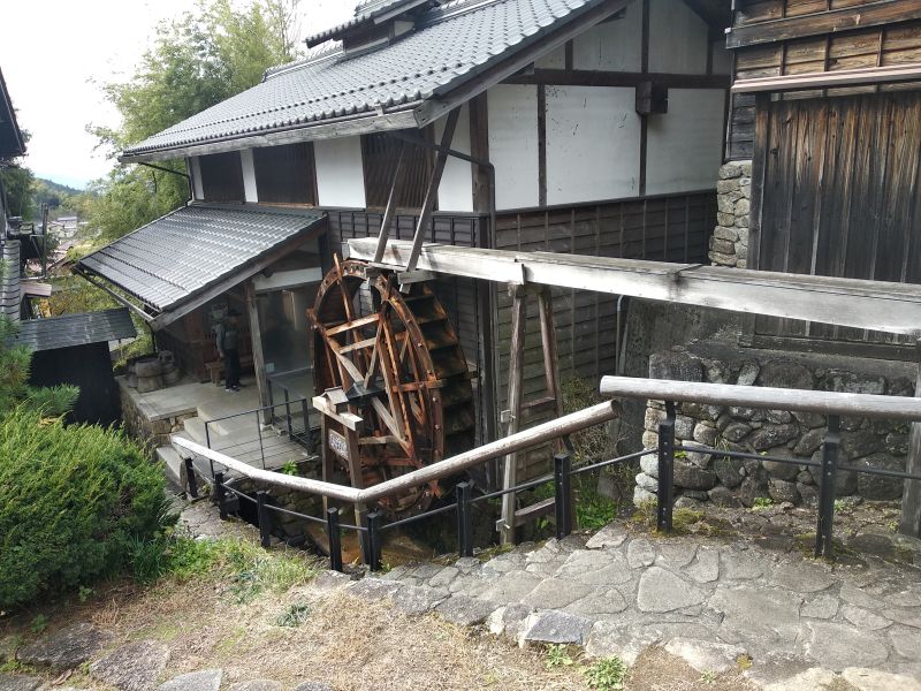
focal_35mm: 26
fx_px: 692
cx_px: 460
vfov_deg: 53.1
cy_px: 346
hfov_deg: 67.3
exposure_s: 1/175
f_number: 2.2
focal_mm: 3.81
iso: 100
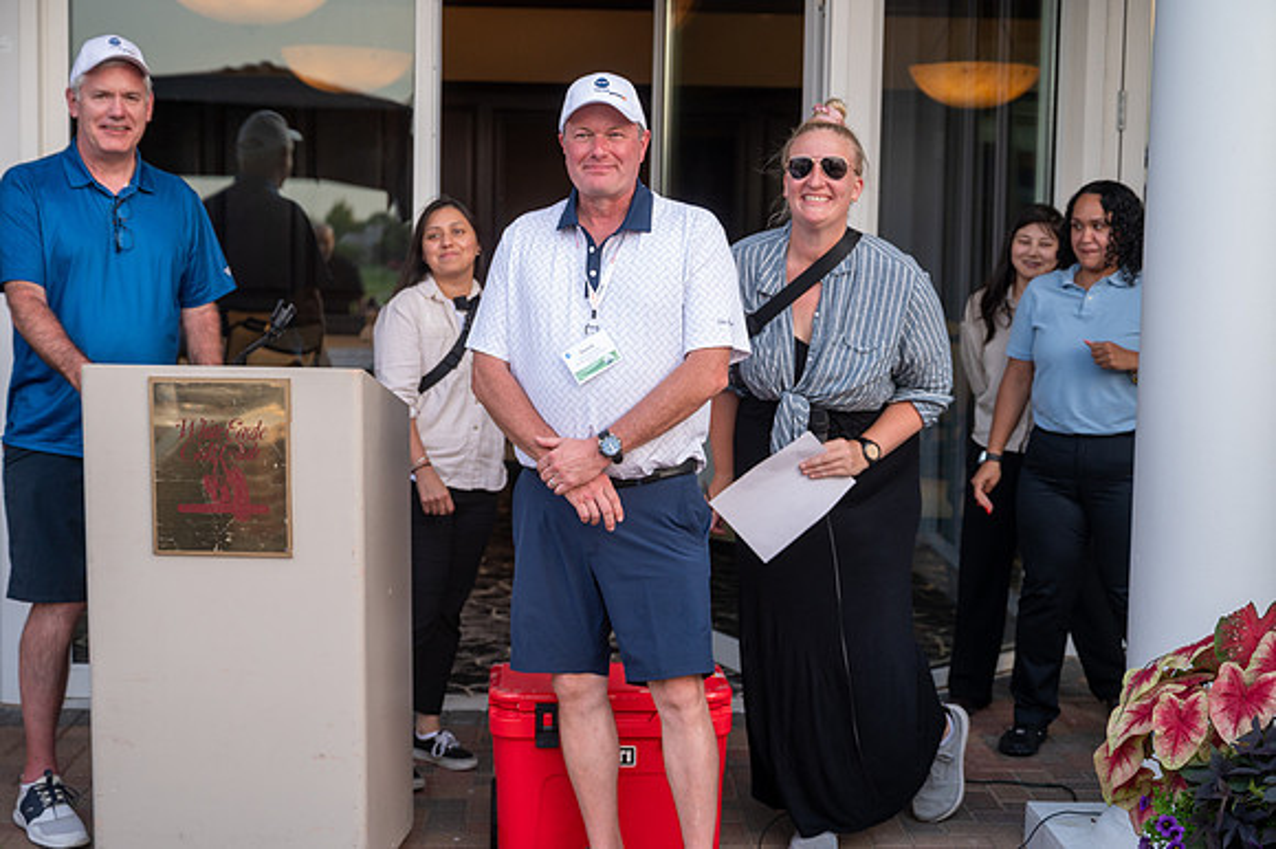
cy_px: 424
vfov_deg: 25.9
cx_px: 638
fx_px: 1844
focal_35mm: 52
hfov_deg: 38.2
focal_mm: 52
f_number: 4
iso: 500
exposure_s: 1/400
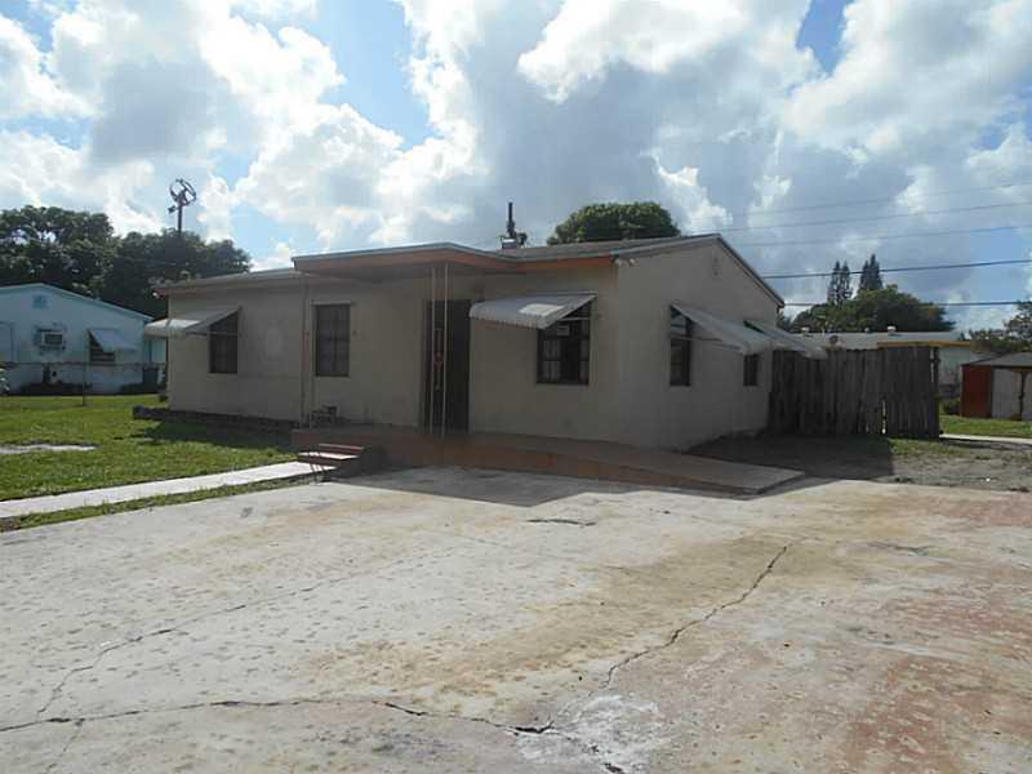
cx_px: 516
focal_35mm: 26
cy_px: 387
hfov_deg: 67.3
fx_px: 775
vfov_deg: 53.1
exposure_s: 1/320
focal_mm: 4.6
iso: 80
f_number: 8
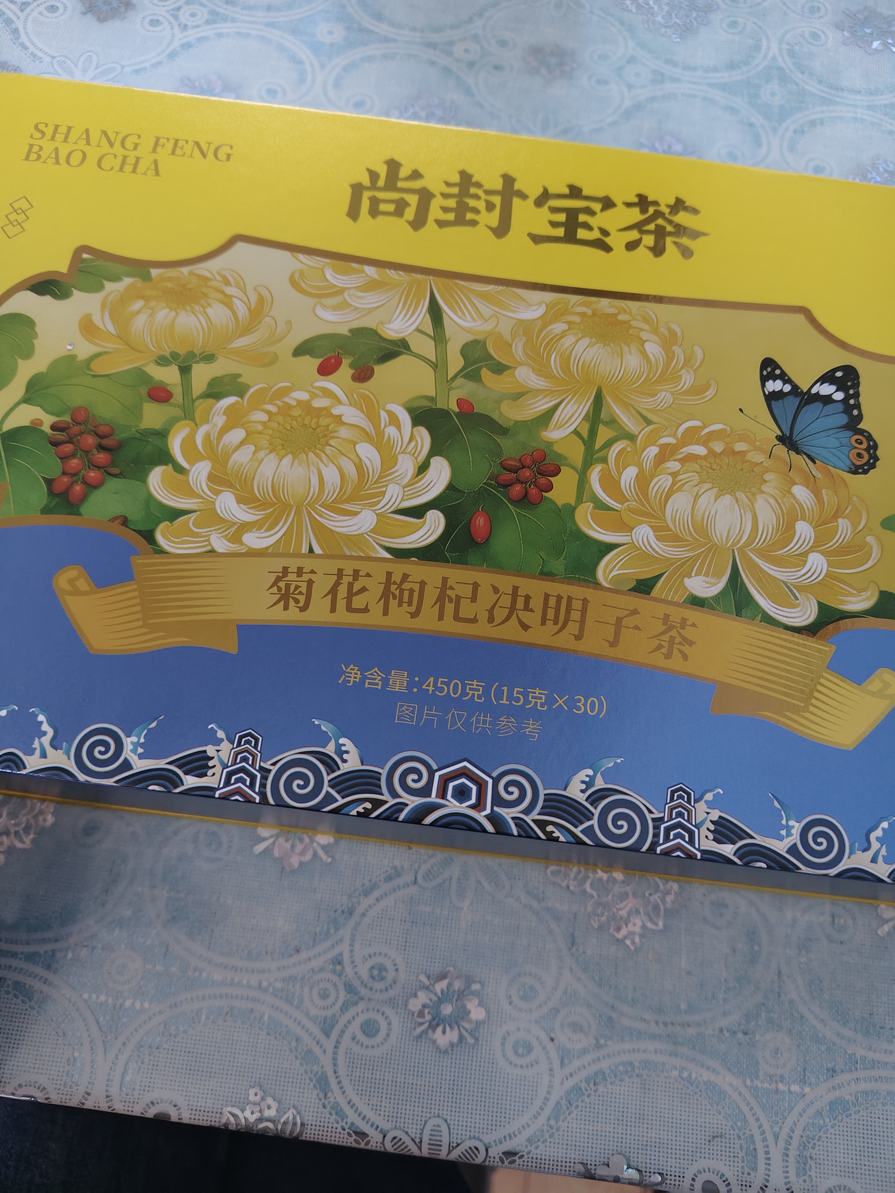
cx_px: 448
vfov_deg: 73.9
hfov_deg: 58.9
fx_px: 793
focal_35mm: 23
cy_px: 596
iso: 1127
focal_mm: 5.56
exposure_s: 1/50
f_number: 1.88
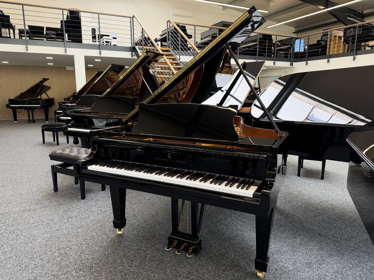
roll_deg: +0.0
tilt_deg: -10.6
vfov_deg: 56.8
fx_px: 259
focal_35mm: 24
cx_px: 187
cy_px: 140
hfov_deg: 71.6
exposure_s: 1/154
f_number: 1.78
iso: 200
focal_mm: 6.76
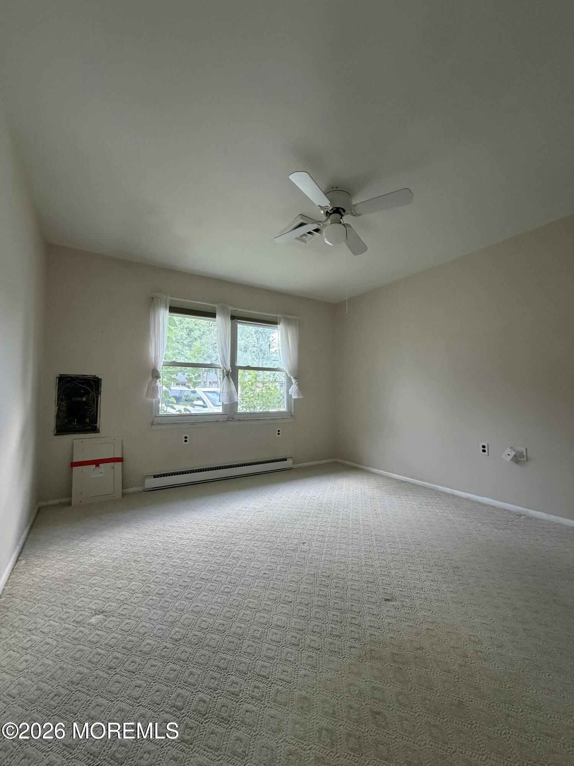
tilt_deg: +2.9
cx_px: 287
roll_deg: +0.0
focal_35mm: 14
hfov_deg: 85.7
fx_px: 310
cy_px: 383
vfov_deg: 102.1
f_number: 2.2
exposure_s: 1/60
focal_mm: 2.22
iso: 400
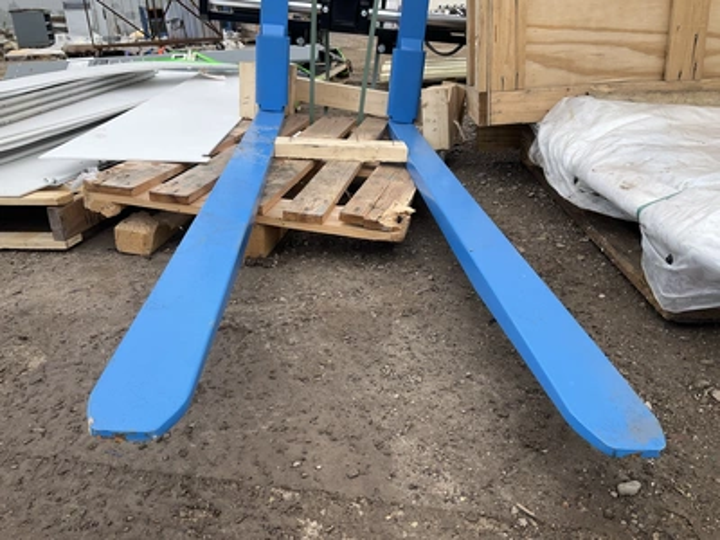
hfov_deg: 61.7
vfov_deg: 48.2
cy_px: 270
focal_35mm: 29
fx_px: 603
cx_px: 360
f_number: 1.8
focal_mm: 3
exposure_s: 1/719
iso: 25
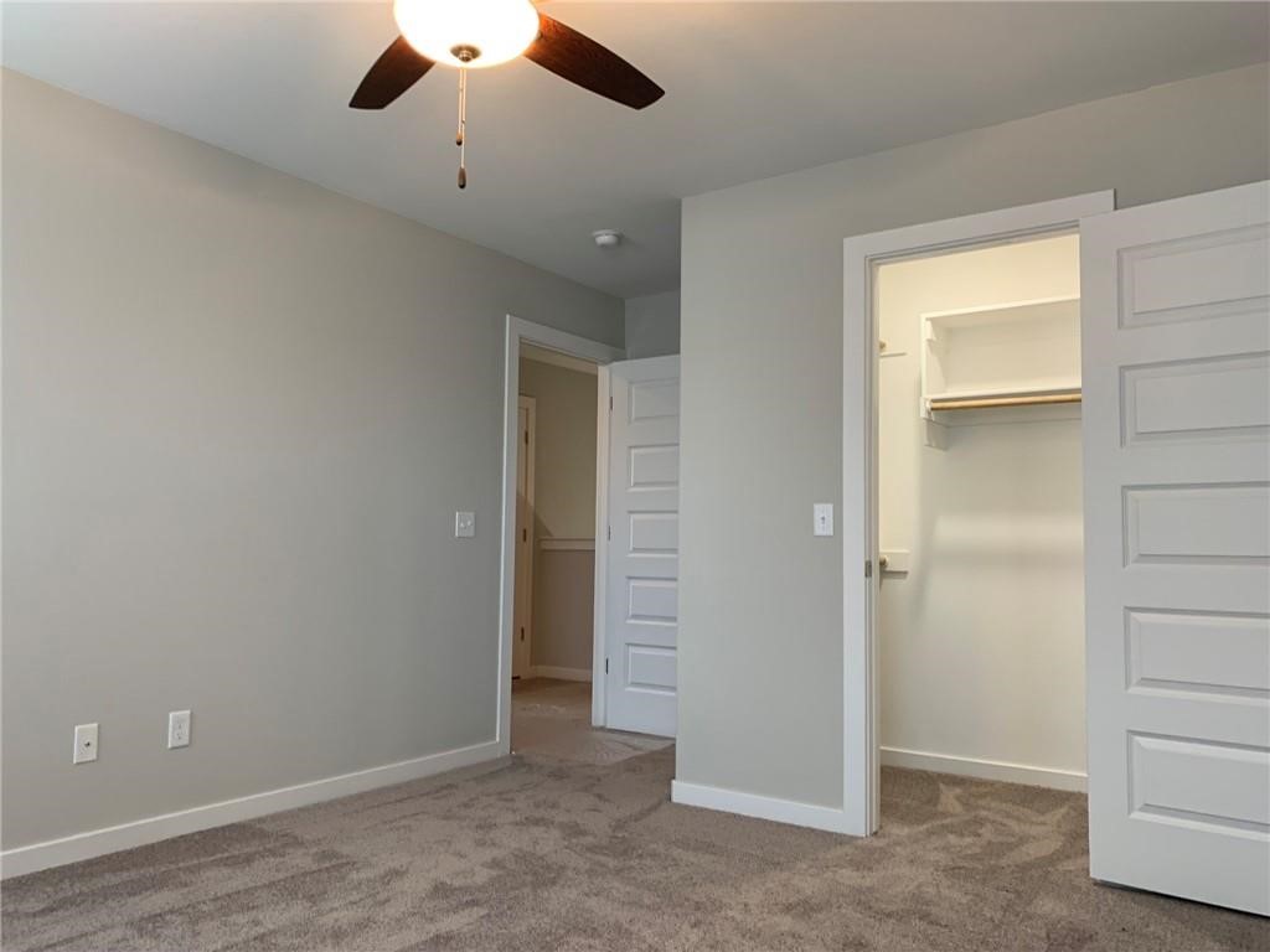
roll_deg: -1.1
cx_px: 635
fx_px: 954
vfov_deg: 53.1
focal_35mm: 26
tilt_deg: +2.9
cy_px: 476
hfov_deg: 67.3
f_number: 1.8
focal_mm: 4.25
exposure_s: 1/60
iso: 80
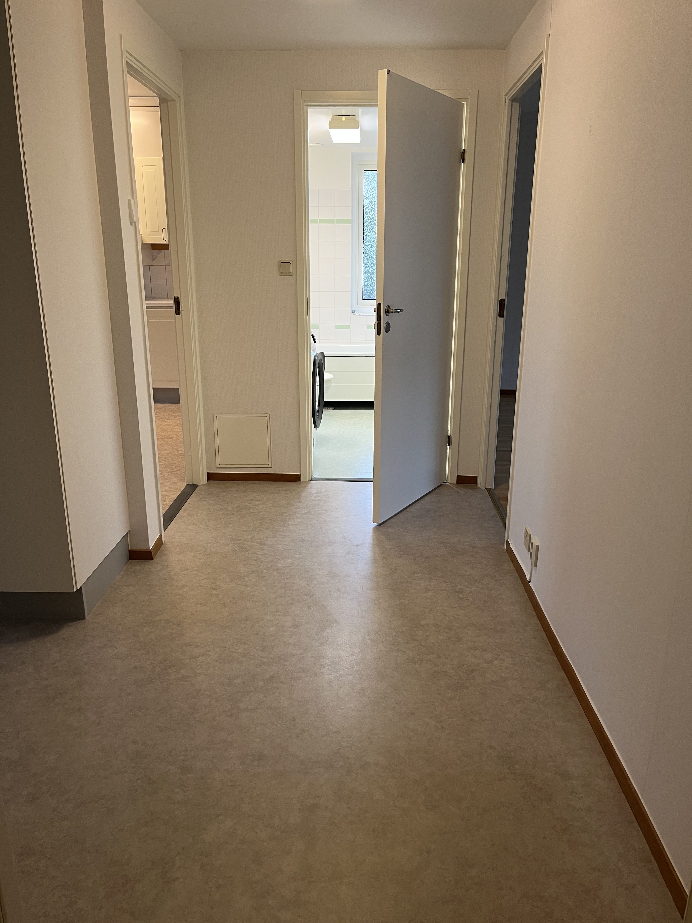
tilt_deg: -16.5
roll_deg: +0.3
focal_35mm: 26
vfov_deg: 67.3
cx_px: 346
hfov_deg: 53.1
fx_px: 693
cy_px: 462
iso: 80
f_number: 1.6
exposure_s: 1/50
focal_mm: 5.1
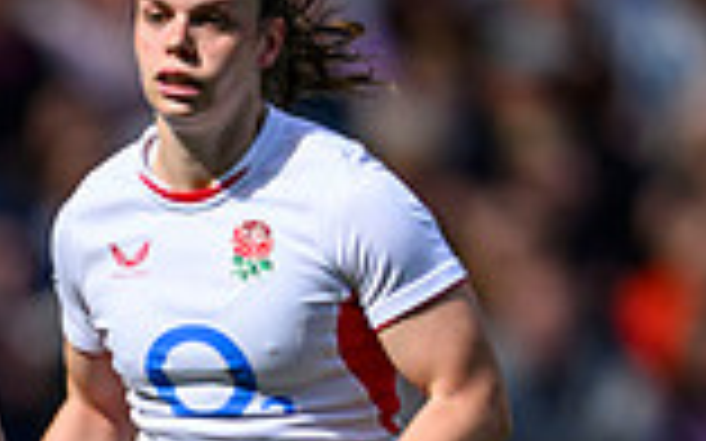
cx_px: -27
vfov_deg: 0.4
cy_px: 729
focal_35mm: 2941
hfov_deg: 0.7
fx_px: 56567
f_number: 4
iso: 500
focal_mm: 560
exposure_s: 1/5000
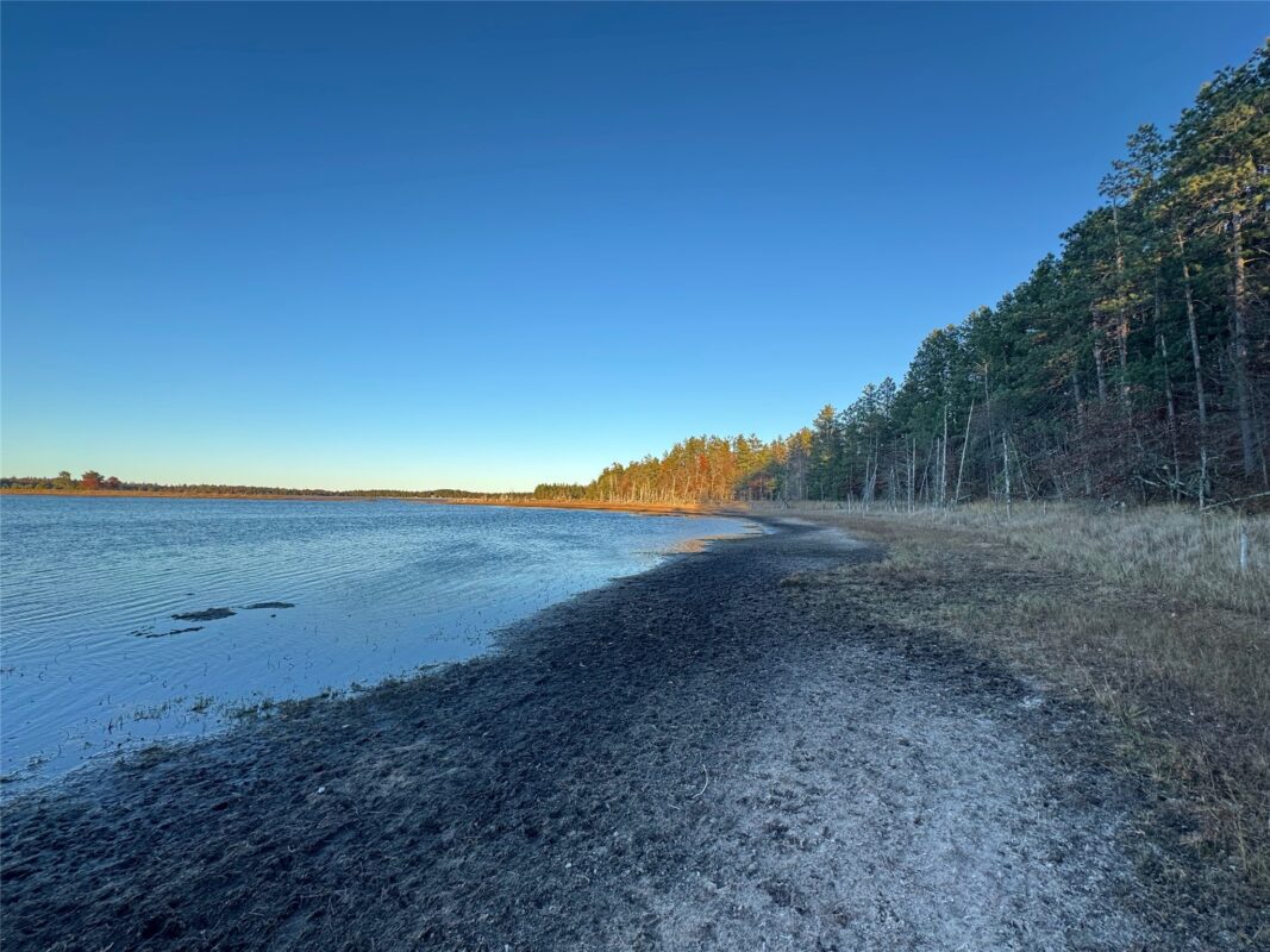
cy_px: 476
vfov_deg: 85.7
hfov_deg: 102.1
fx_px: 514
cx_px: 635
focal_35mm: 14
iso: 40
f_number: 2.2
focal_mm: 2.22
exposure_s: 1/150
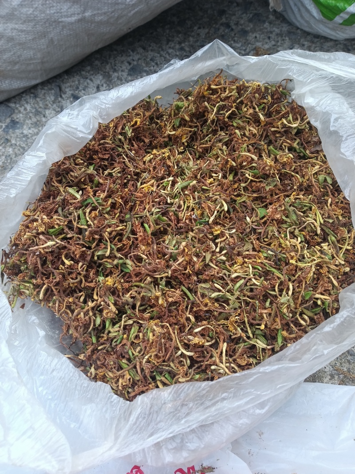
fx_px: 369
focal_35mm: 27
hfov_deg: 51.3
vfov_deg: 65.3
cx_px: 178
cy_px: 237
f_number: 1.8
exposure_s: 1/171
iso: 100
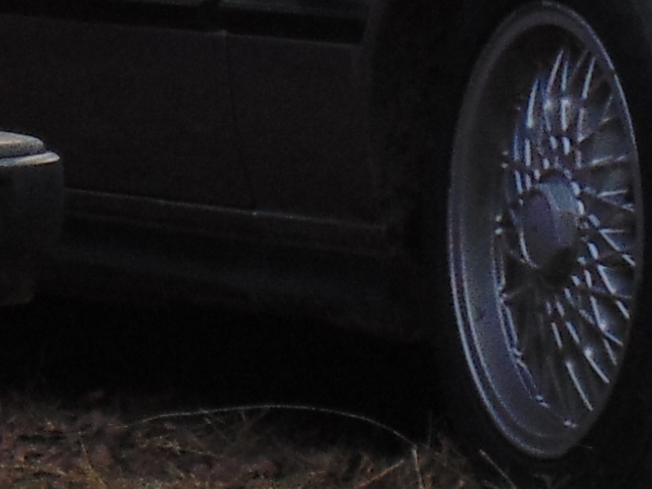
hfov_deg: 5.2
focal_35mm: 384
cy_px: -471
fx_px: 7233
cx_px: 35
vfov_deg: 3.8
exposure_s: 1/25
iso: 80
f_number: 12.2
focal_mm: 9.5
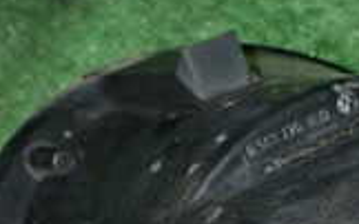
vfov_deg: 9.1
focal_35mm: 141
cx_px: 379
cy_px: 308
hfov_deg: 14.5
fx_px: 1379
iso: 800
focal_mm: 6.37
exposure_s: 1/40
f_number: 7.1
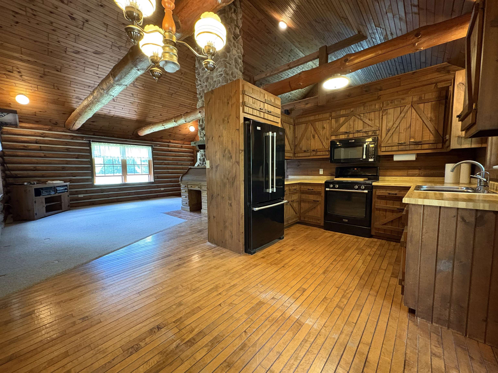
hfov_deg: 102.1
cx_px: 249
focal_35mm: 14
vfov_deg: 85.7
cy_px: 186
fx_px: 201
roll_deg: +0.8
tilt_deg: -4.8
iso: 800
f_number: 2.2
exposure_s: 1/30
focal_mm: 2.22
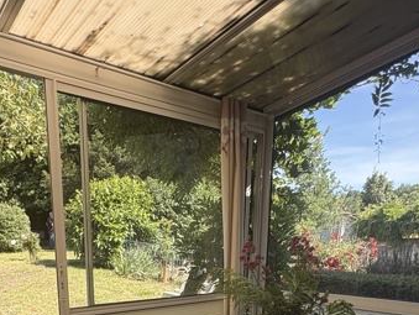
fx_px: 400
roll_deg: +1.2
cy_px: 346
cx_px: 154
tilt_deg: -15.0
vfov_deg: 36.5
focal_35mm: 33
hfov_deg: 54.6
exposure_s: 1/482
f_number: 2.2
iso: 40
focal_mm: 2.22
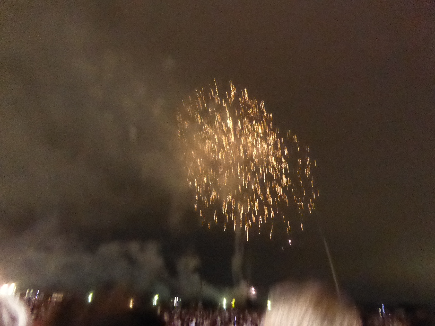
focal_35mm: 25
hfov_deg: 69.4
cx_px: 218
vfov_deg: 54.9
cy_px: 163
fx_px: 314
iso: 3200
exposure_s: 1/4
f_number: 3.3
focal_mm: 4.3
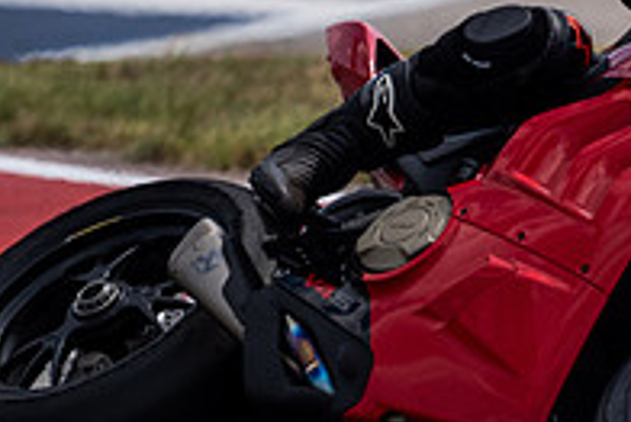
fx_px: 38939
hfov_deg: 0.9
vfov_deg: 0.6
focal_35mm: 2220
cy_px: 195
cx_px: 763
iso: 400
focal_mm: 500
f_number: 5.6
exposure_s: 1/2500
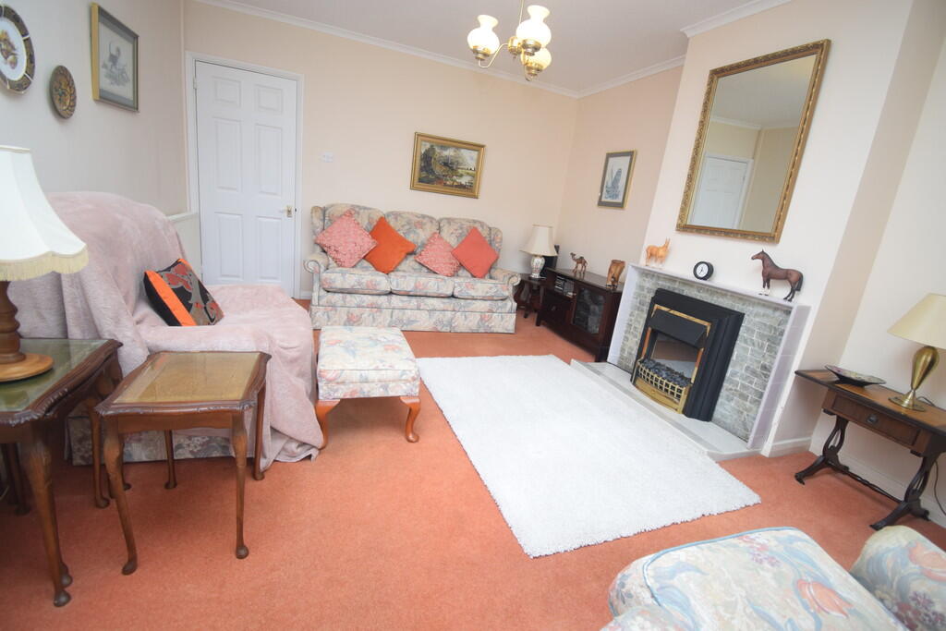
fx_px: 394
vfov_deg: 77.3
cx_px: 473
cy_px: 316
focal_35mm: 15
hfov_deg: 100.4
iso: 720
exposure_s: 1/60
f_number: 4.5
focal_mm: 10
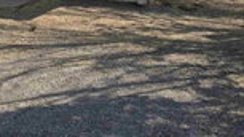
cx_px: 5
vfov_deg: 13.1
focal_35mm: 84
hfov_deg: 24.3
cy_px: -105
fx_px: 543
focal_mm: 6.3
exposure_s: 1/675
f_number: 1.7
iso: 12
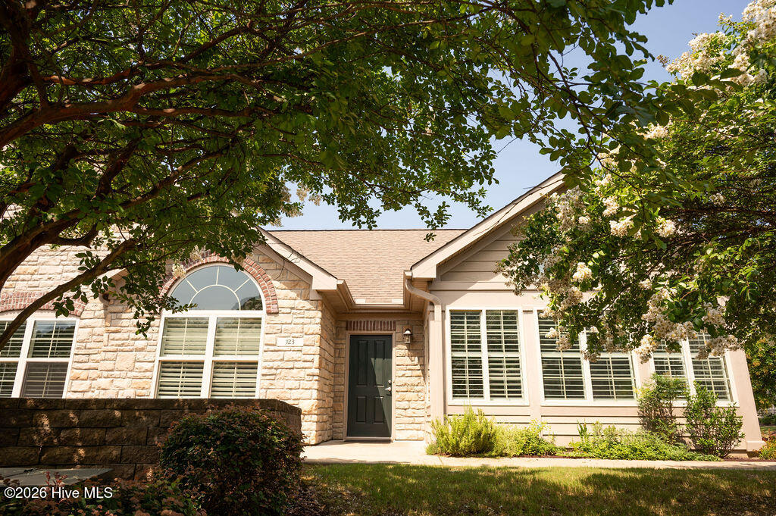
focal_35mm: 24
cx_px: 388
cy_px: 258
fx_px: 517
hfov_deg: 73.8
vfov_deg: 53.1
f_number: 9
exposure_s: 1/320
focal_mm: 24
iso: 125
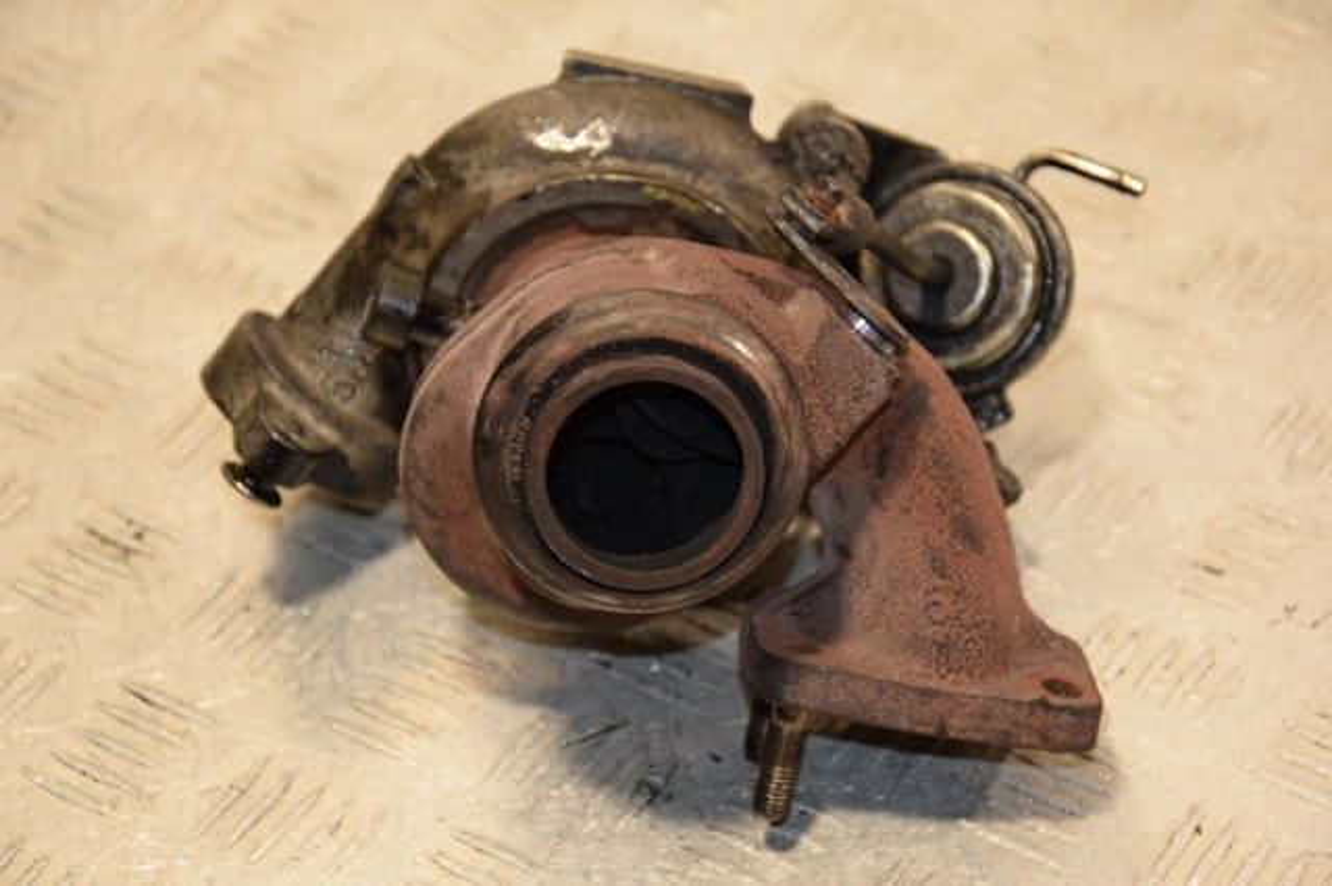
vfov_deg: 12.2
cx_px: 666
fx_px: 4160
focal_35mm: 112
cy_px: 443
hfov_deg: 18.2
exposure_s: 1/125
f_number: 5.3
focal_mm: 75
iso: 800
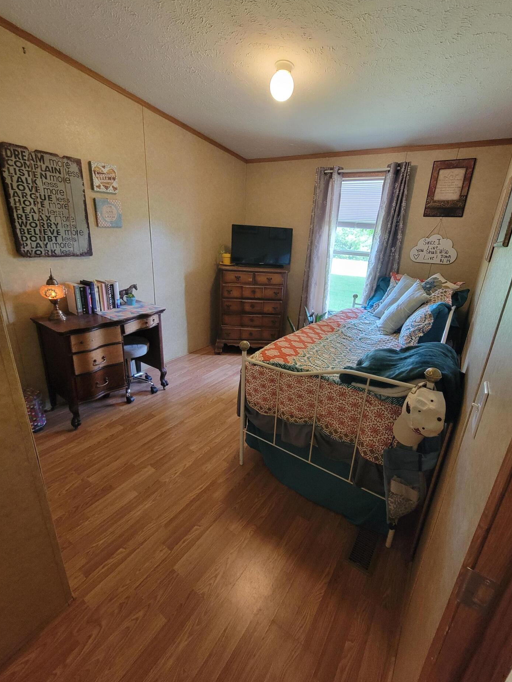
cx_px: 265
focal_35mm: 14
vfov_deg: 102.0
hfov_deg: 85.7
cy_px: 333
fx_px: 276
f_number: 2.2
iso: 400
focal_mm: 2.2
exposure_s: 1/60
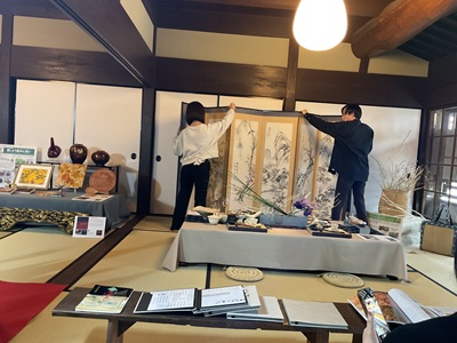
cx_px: 228
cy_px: 172
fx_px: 383
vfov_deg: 48.2
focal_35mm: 29
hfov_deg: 61.7
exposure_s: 1/40
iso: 250
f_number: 1.8
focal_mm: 3
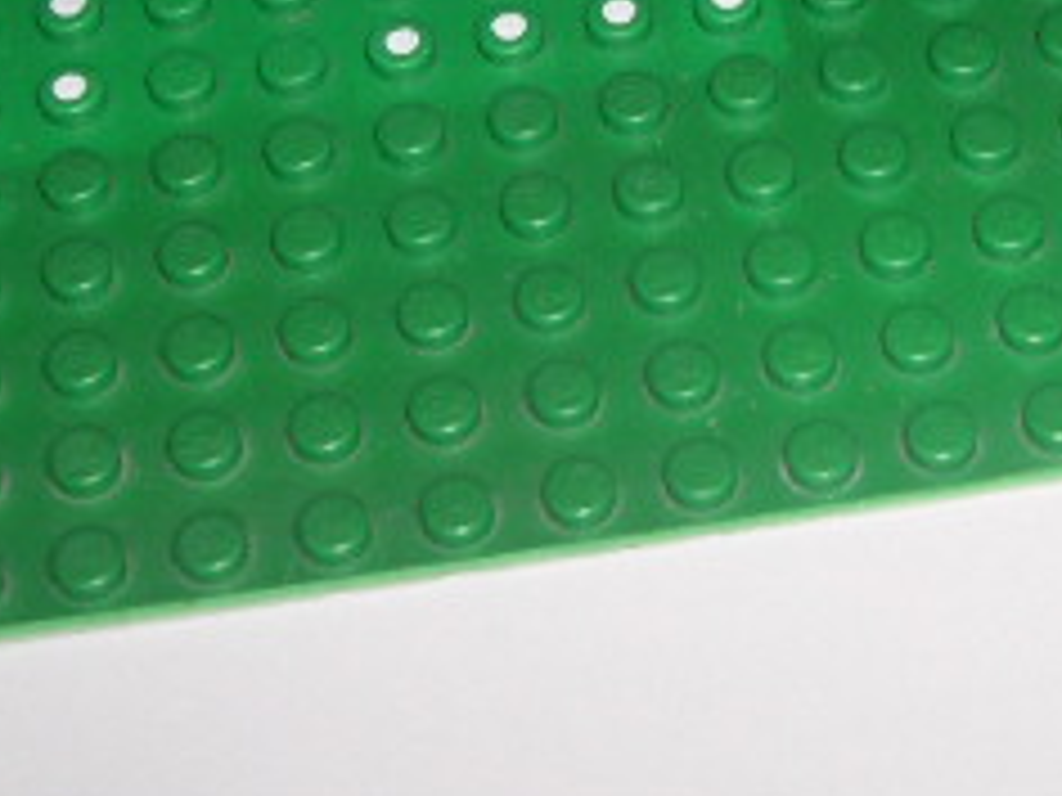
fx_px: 3160
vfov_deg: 14.0
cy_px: -112
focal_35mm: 103
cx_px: 864
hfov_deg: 18.9
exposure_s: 1/60
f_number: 7.6
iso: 100
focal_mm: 8
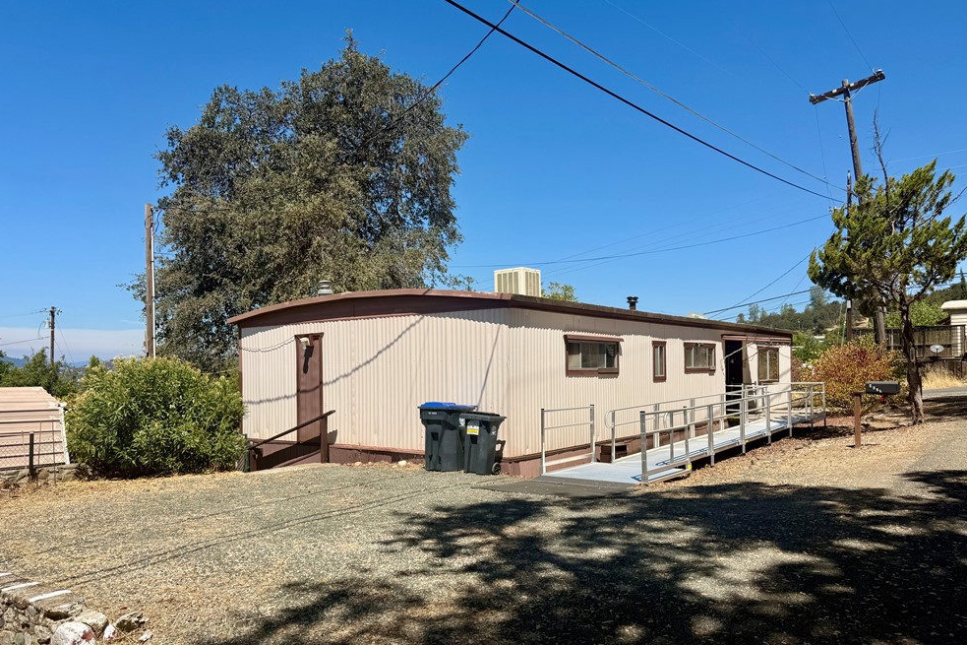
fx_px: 698
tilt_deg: +0.5
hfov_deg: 69.4
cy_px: 354
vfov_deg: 49.5
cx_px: 475
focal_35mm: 26
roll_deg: -0.4
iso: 80
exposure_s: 1/6711
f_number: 1.78
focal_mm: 6.76
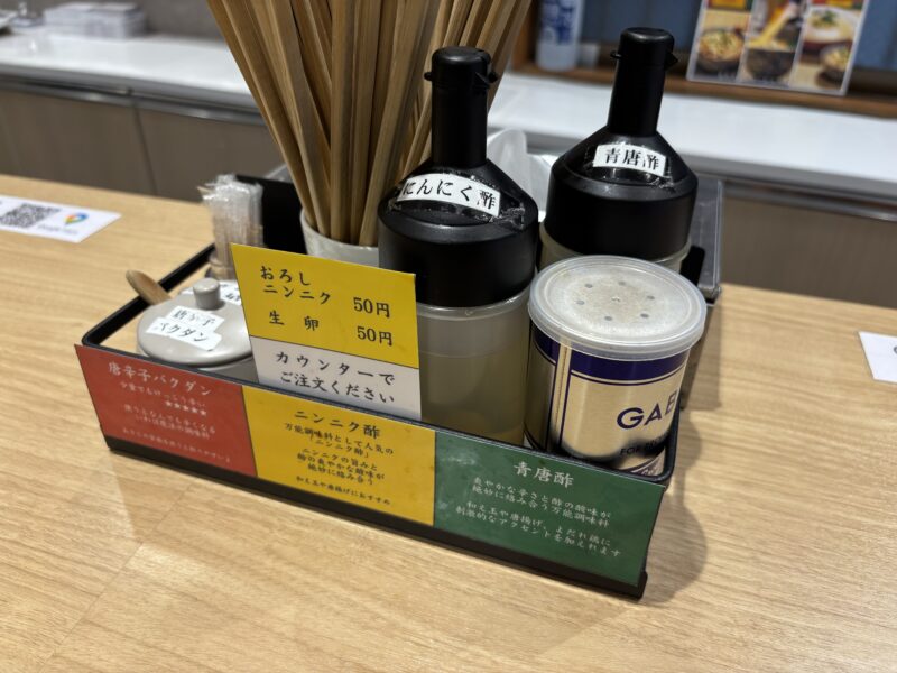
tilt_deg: -34.2
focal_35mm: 26
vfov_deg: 53.1
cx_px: 448
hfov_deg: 67.3
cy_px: 336
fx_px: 674
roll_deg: -1.2
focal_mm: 5.96
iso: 64
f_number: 1.6
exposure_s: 1/50
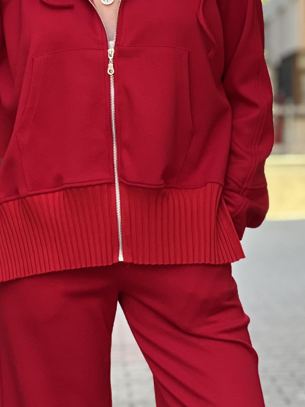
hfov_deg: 10.1
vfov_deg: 13.4
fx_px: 1727
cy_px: 118
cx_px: 103
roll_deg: -0.1
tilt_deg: +1.7
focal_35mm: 147
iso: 160
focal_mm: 9
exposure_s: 1/121
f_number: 2.8
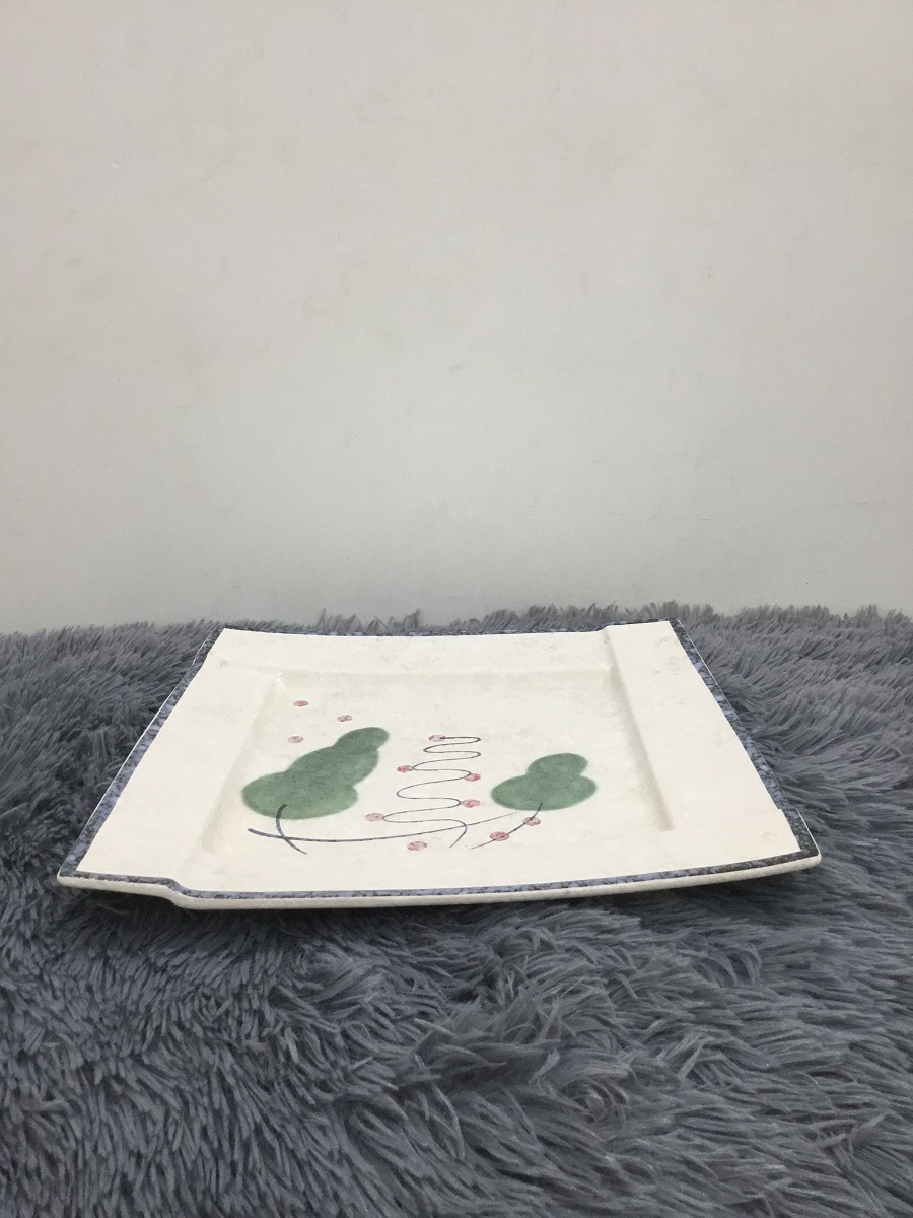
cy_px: 609
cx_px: 456
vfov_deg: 58.4
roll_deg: +2.0
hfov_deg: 45.4
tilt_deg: -16.6
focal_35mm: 31
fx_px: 1090
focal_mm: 3.3
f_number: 2.4
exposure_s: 1/33
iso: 50
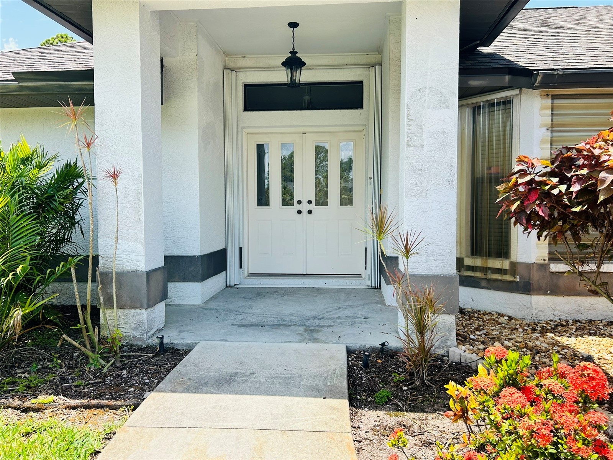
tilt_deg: -2.3
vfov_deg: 53.1
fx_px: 460
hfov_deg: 67.3
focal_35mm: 26
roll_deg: +0.8
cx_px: 306
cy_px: 230
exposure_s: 1/1621
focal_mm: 5.7
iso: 50
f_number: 1.5
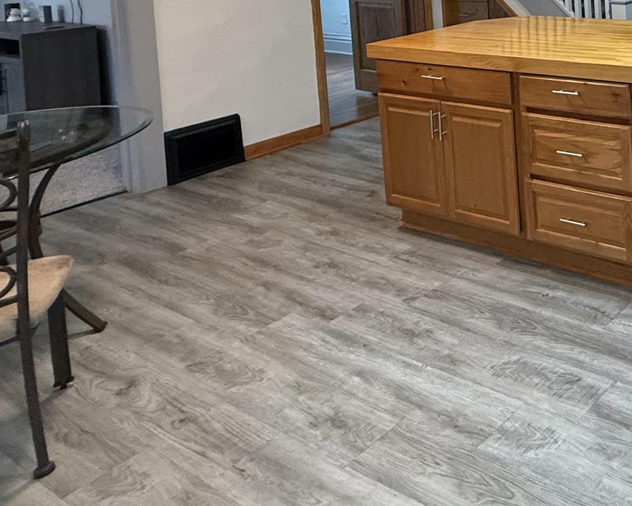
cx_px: 766
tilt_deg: -2.8
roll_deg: +2.2
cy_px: -58
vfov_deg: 36.3
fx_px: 636
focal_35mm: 34
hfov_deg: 38.4
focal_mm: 2.22
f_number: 2.2
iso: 320
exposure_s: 1/60
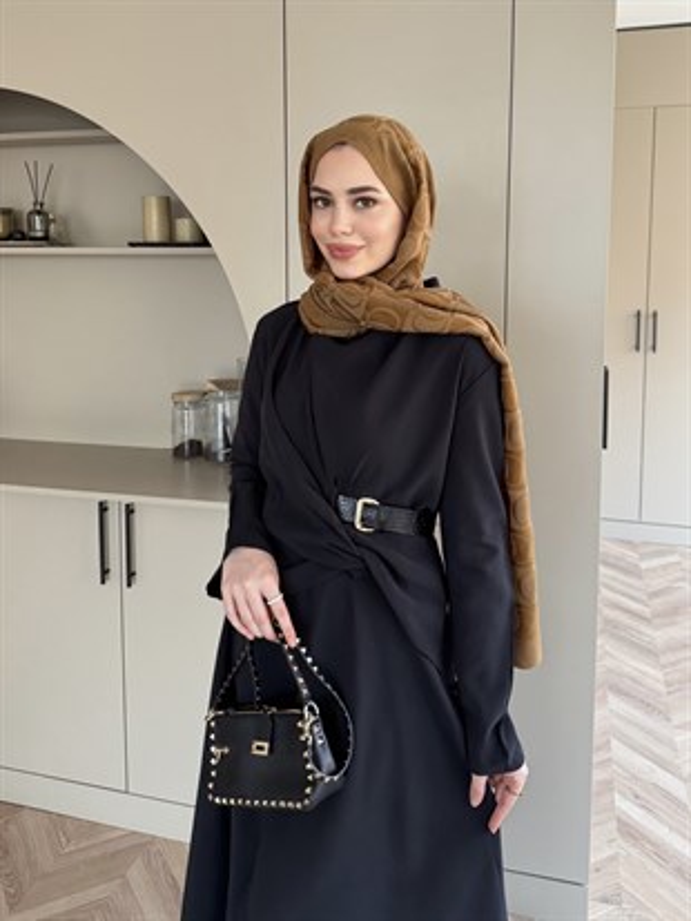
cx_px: 346
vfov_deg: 71.6
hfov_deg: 56.8
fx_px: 638
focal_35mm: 24
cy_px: 460
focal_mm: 6.76
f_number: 1.78
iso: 250
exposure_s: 1/60
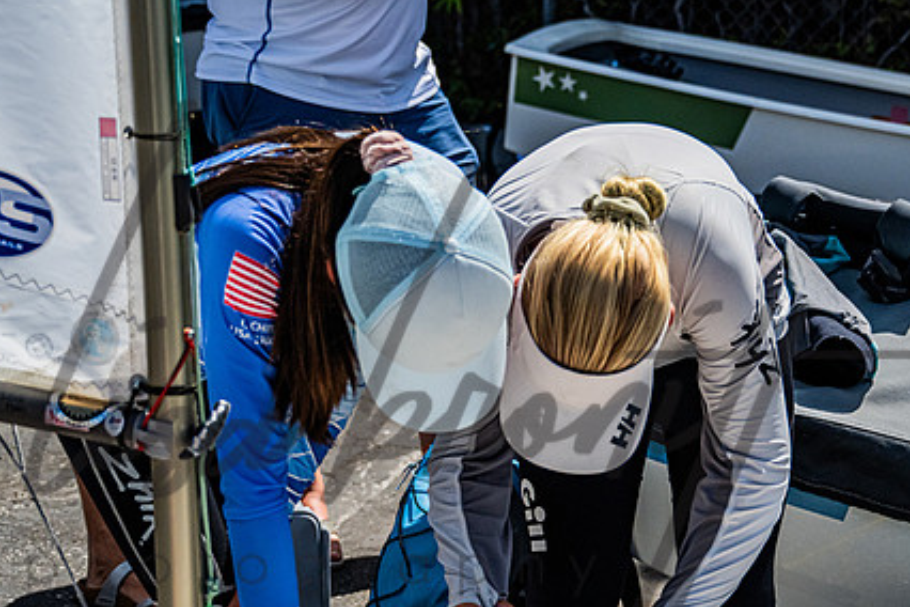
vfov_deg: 11.6
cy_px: 438
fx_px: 2983
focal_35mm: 118
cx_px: 552
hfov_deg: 17.3
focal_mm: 79
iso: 1000
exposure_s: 1/8000
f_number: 6
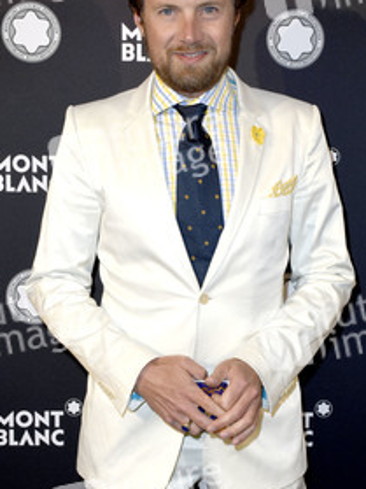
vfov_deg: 31.2
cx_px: 189
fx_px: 875
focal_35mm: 62
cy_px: 242
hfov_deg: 23.6
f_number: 6.3
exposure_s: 1/160
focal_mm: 30
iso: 500
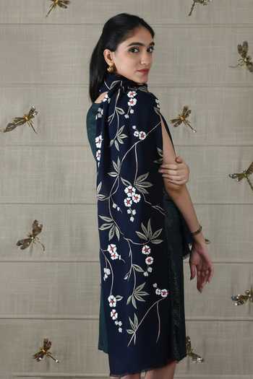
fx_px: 1054
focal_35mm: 100
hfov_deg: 13.7
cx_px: 126
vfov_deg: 20.4
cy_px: 190
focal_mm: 100
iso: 160
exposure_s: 1/100
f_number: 18
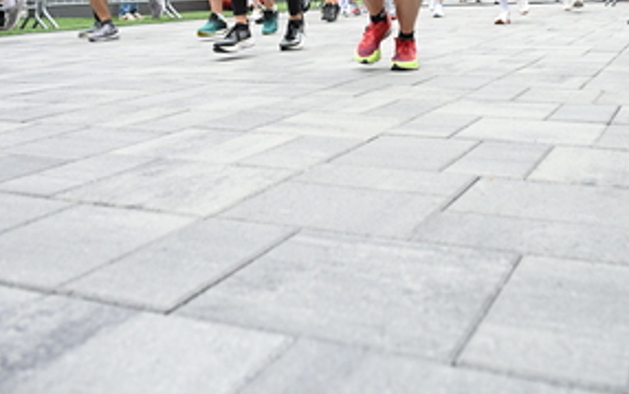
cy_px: -130
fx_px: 806
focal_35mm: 47
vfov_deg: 23.9
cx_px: 357
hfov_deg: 42.5
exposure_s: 1/640
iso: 2000
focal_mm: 24
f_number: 4
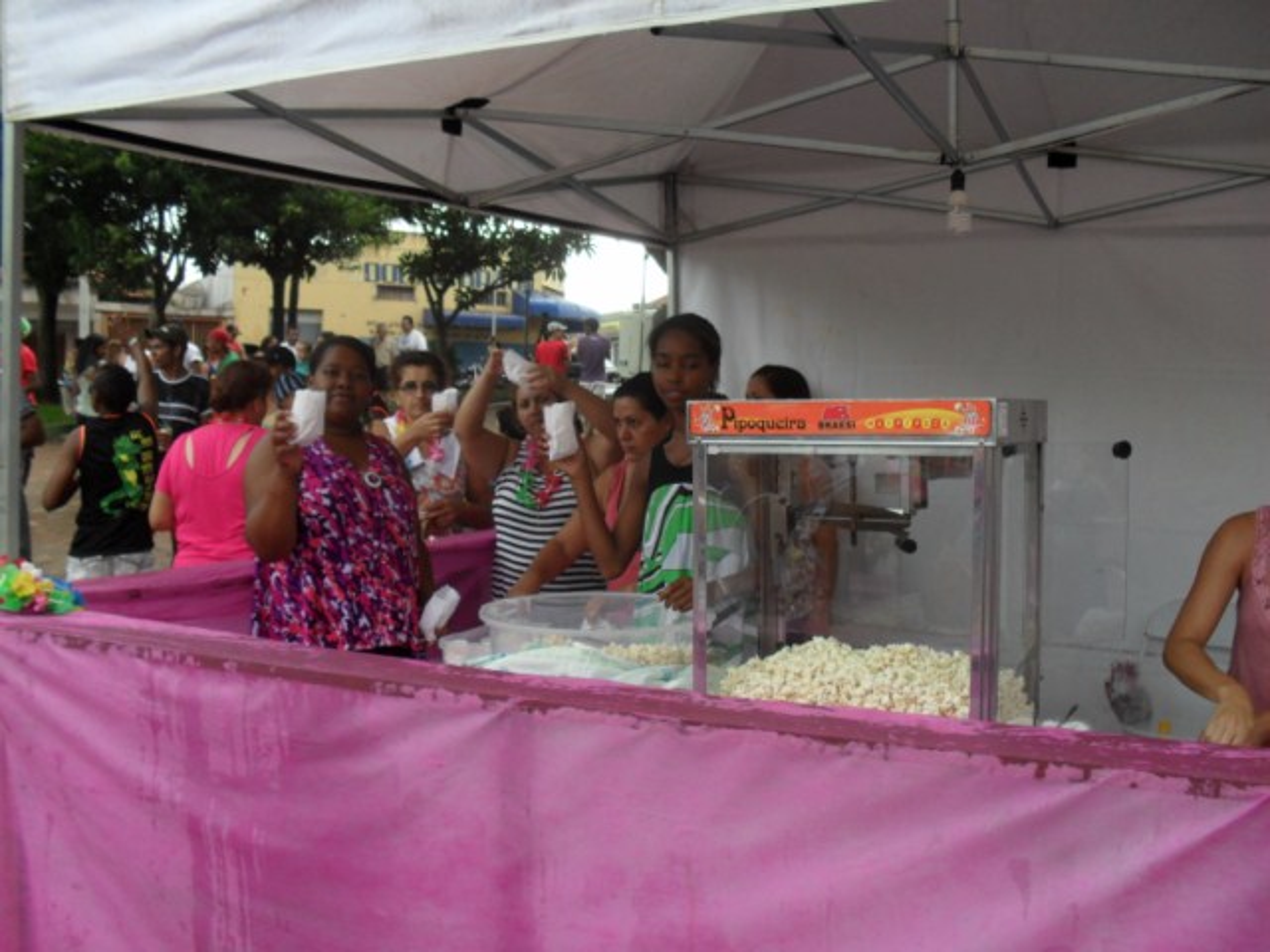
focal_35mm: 35
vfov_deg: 40.7
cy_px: 476
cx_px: 635
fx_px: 1284
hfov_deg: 52.6
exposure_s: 1/180
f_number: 3.2
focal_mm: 6.3
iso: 100
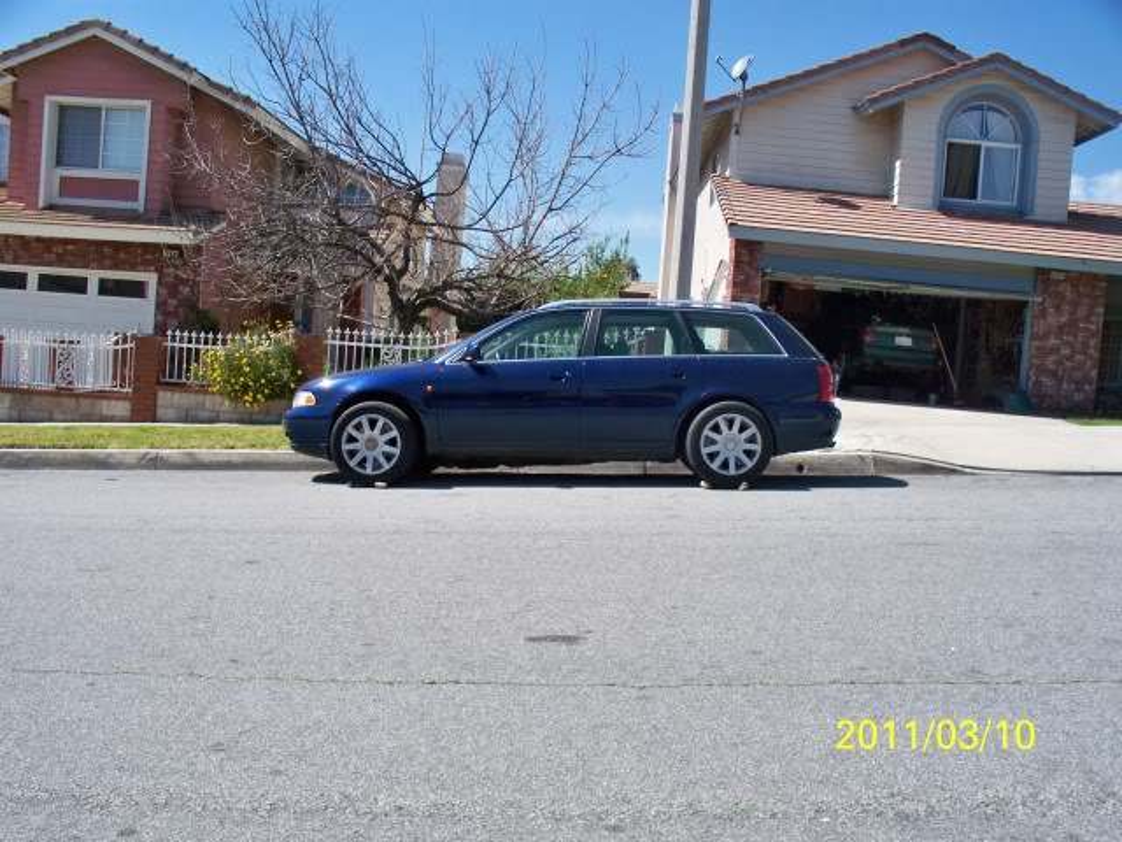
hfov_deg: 52.6
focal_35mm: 35
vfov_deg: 40.7
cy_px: 421
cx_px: 561
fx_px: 1134
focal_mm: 7.5
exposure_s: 1/640
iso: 80
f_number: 4.8
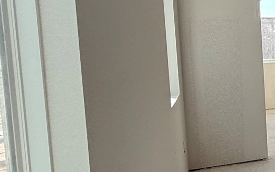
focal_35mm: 58
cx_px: 498
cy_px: 64
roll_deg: +0.5
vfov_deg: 22.3
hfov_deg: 21.7
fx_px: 435
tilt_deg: -4.5
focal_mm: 2.22
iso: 64
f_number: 2.2
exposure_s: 1/220
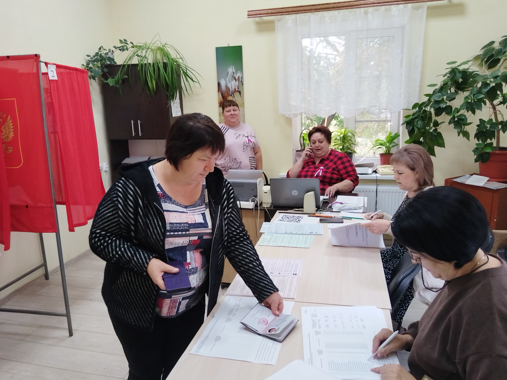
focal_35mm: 26
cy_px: 190
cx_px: 254
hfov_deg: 67.3
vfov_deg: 53.1
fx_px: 381
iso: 1140
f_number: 1.9
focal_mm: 4.95
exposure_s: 1/100
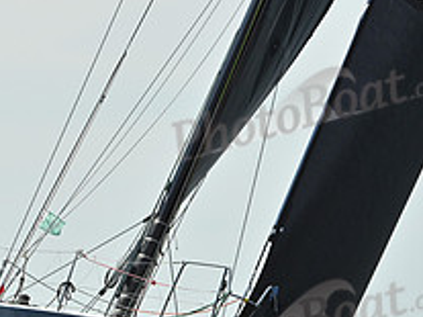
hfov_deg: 4.5
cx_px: 67
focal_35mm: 444
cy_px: 244
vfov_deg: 3.3
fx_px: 5422
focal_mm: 165
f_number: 11
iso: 320
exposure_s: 1/1250
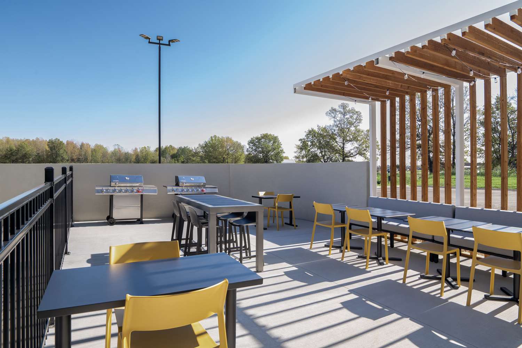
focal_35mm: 20
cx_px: 261
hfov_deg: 84.0
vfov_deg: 61.9
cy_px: 174
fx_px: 290
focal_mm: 20
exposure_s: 1/40
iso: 320
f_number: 10
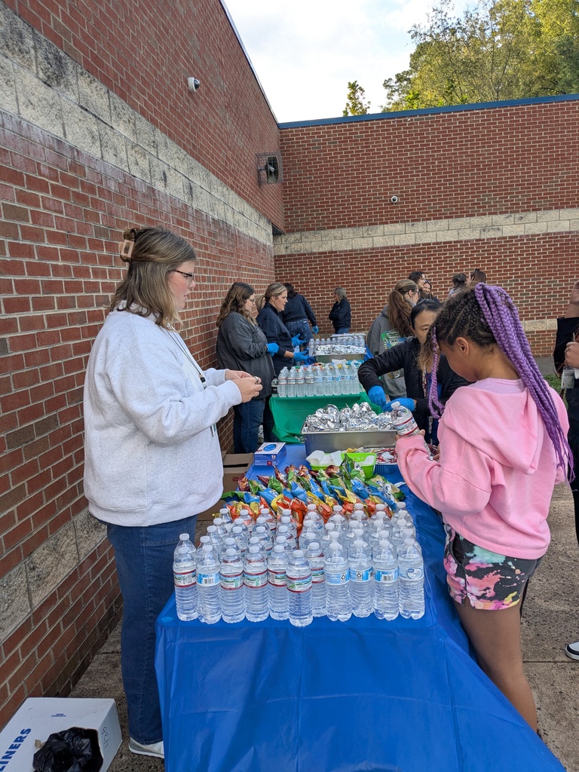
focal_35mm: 27
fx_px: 602
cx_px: 290
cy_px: 386
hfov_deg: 51.4
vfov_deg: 65.3
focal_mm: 4.38
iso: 48
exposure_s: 1/450
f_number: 1.73
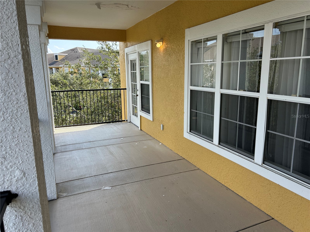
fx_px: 233
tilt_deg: -11.5
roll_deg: +1.0
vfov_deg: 53.1
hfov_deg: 67.3
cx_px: 155
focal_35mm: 26
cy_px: 116
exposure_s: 1/1079
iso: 50
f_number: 1.5
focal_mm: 5.7
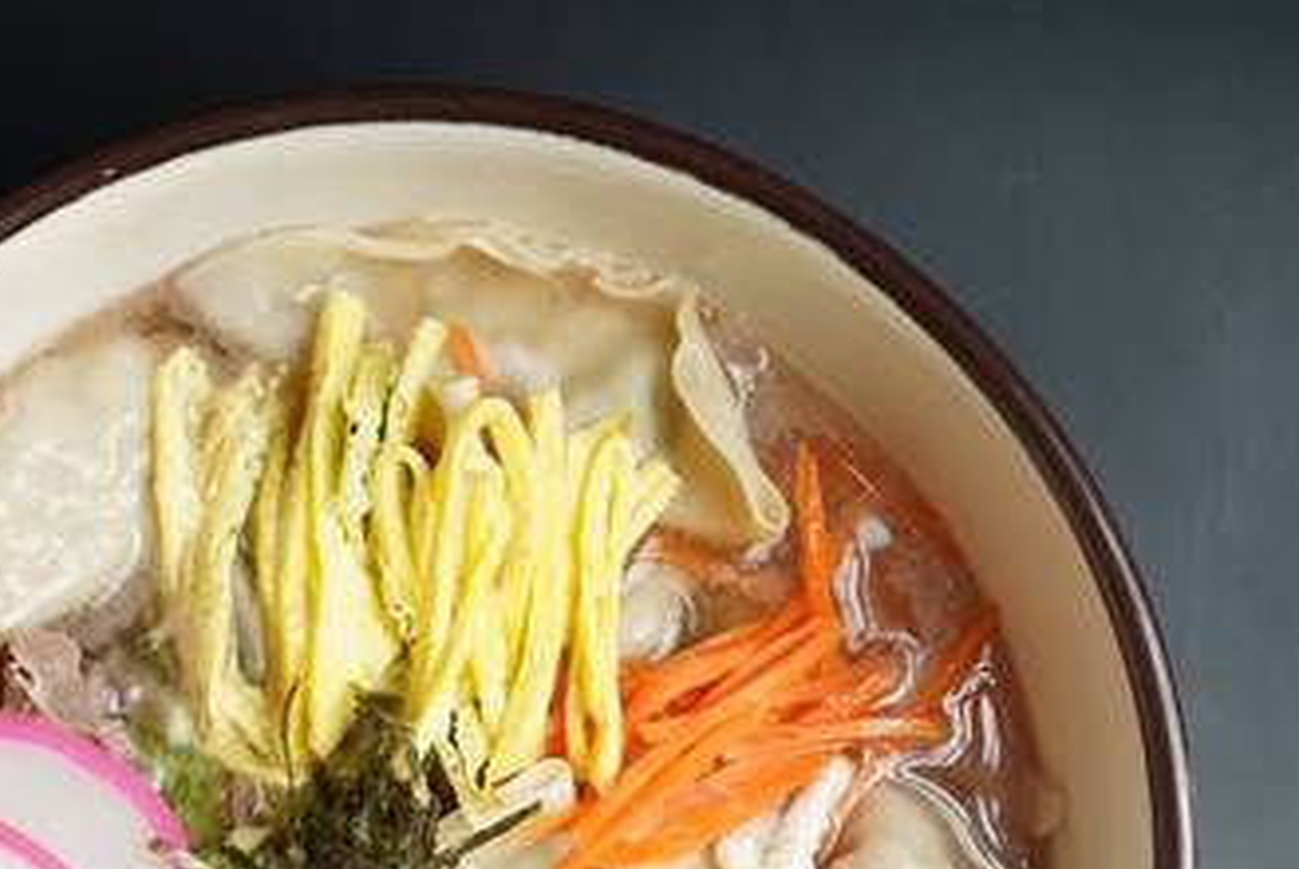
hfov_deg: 25.2
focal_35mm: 80
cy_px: 865
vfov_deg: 16.7
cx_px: 446
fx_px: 2889
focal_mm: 40
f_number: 8
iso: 100
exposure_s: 1/125
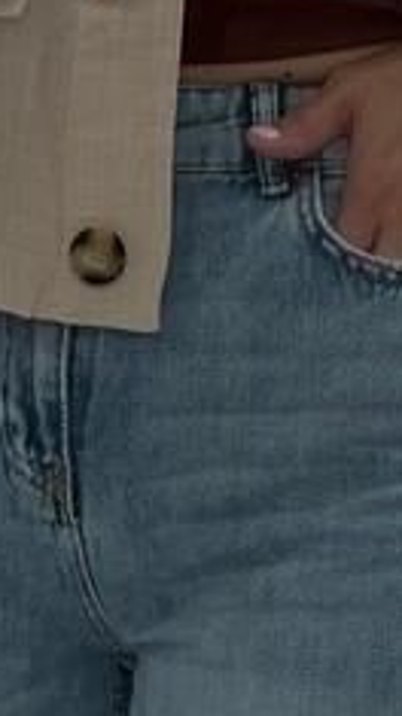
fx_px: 4230
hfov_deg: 5.4
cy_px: 1146
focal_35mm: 223
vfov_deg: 9.3
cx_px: 295
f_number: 1.78
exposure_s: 1/350
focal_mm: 6.86
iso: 64
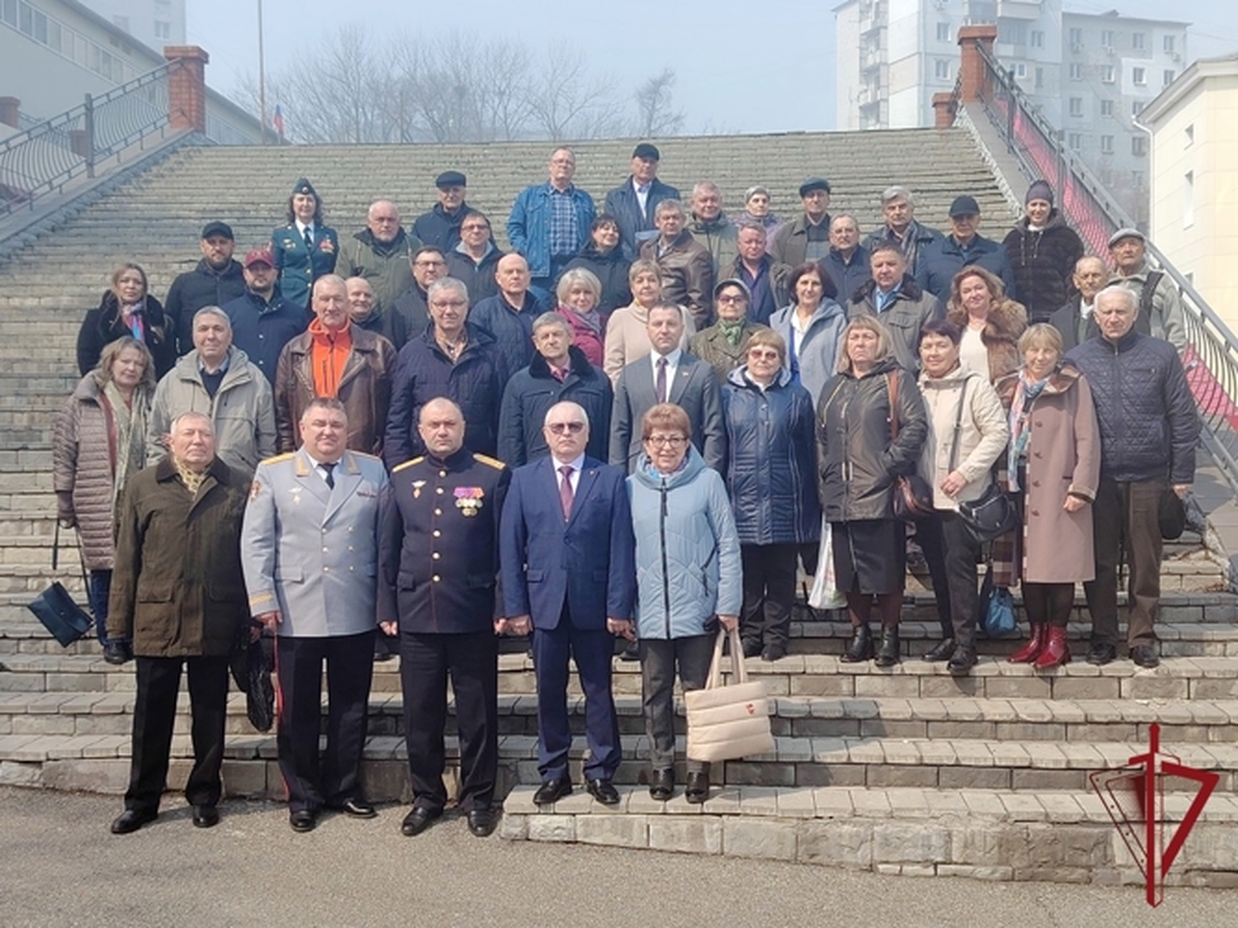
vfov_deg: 30.3
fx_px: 1716
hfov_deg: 39.7
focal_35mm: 48
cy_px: 464
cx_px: 619
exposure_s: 1/649
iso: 100
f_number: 1.75
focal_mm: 5.25
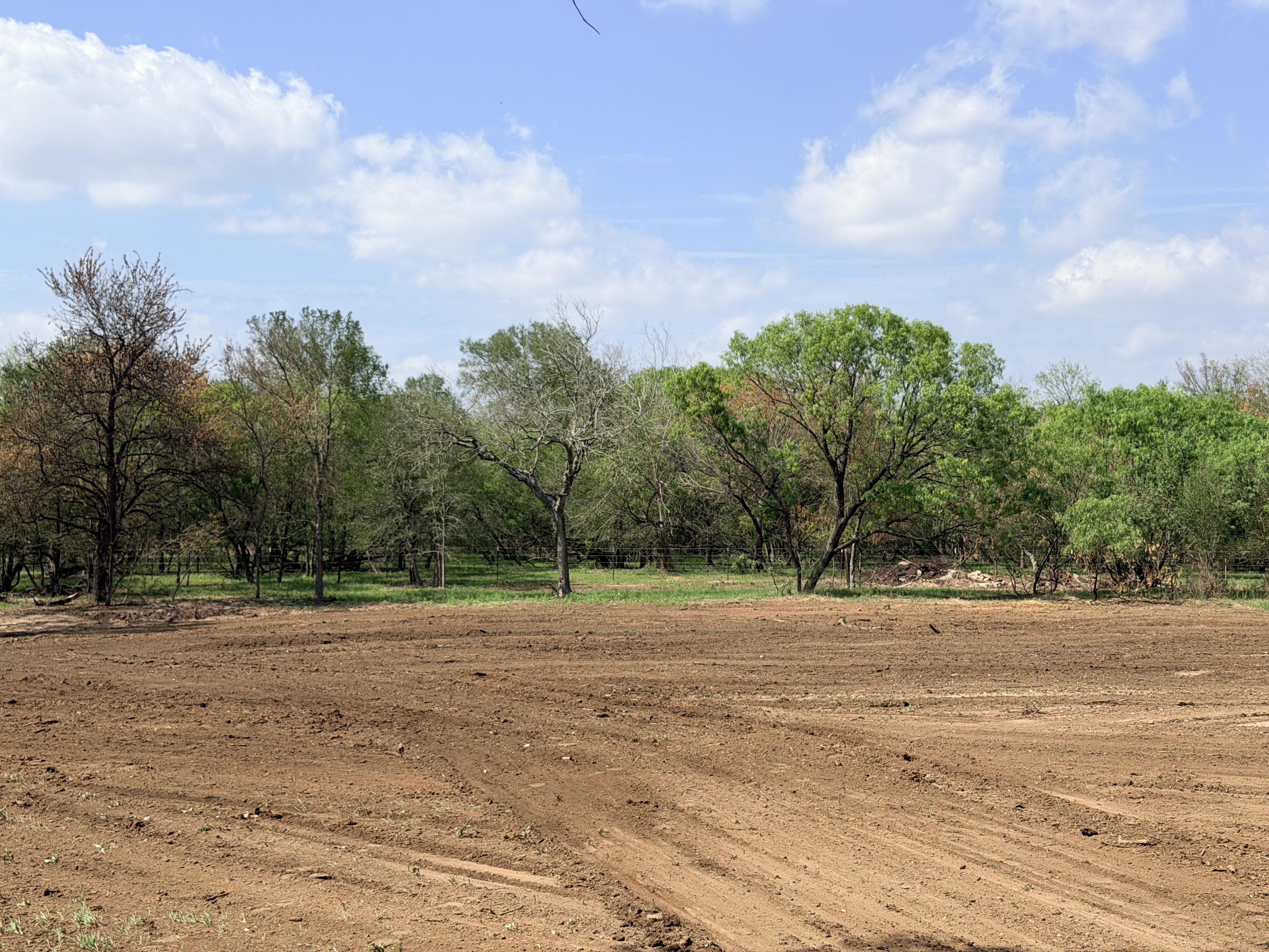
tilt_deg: +1.9
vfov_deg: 30.3
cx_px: 634
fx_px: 1760
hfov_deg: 39.7
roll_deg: -1.2
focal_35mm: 48
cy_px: 476
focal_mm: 6.76
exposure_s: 1/5208
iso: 64
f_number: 1.78
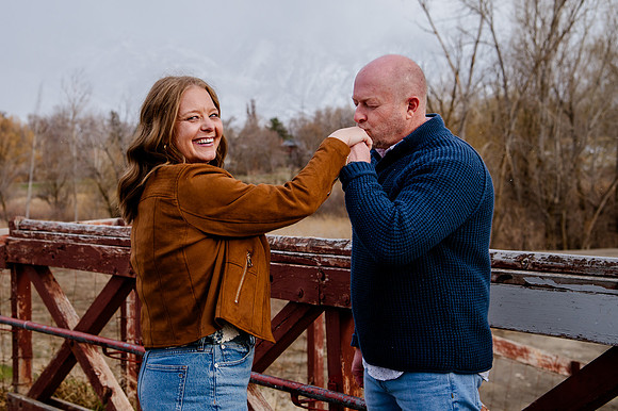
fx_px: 1225
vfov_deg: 19.0
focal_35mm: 71
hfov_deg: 28.2
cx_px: 221
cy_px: 163
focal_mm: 55
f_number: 5.6
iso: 250
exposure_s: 1/640
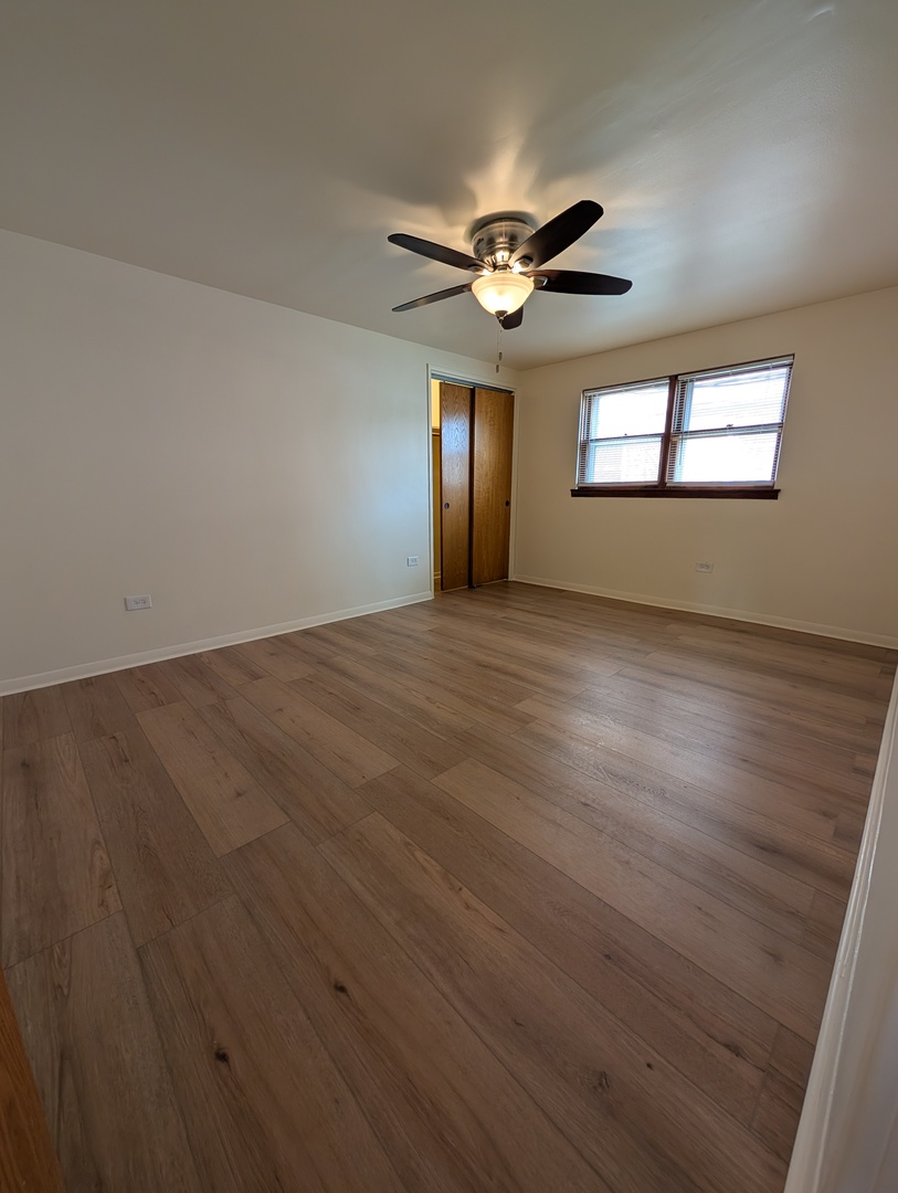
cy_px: 596
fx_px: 414
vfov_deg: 110.5
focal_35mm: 12
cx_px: 449
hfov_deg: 94.6
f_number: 1.7
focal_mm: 2.02
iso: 53
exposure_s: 1/49.1
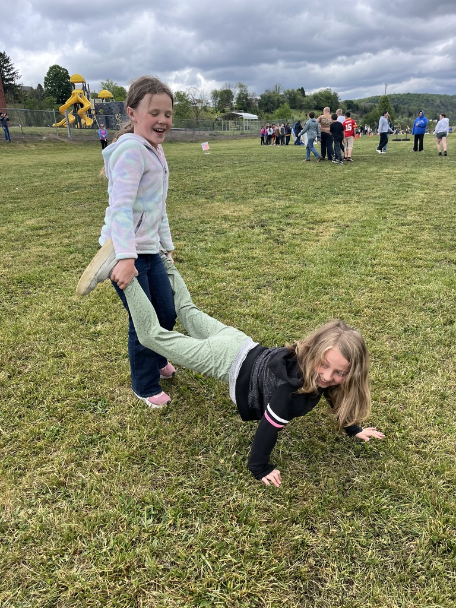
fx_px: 457
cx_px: 228
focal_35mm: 26
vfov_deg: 67.3
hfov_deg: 53.1
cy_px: 304
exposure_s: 1/1252
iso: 50
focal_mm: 5.1
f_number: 1.6
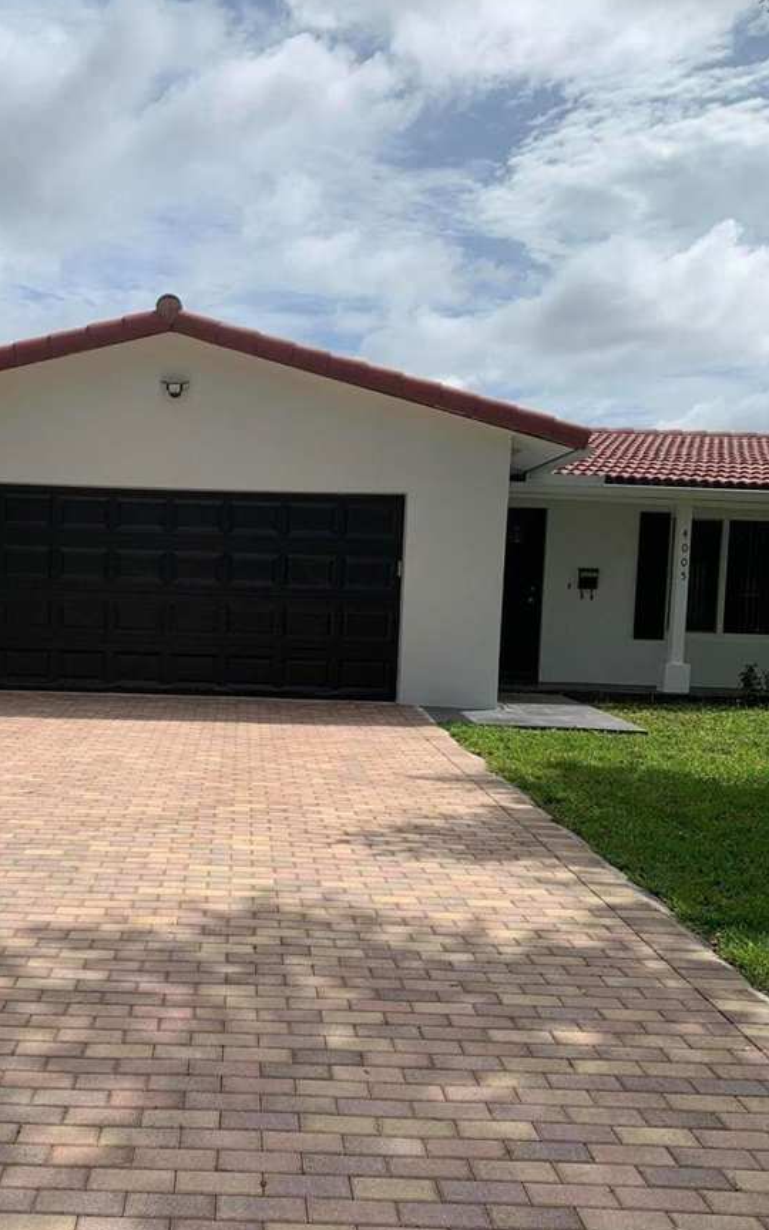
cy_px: 676
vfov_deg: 56.6
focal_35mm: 34
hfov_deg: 36.7
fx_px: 1140
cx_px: 224
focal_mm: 4.25
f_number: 1.8
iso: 25
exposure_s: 1/4464
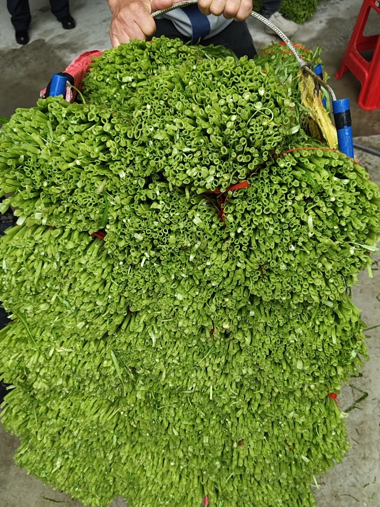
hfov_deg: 46.7
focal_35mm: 30
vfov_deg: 59.9
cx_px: 175
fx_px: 439
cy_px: 278
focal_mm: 5.56
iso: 252
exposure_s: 1/100
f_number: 1.88
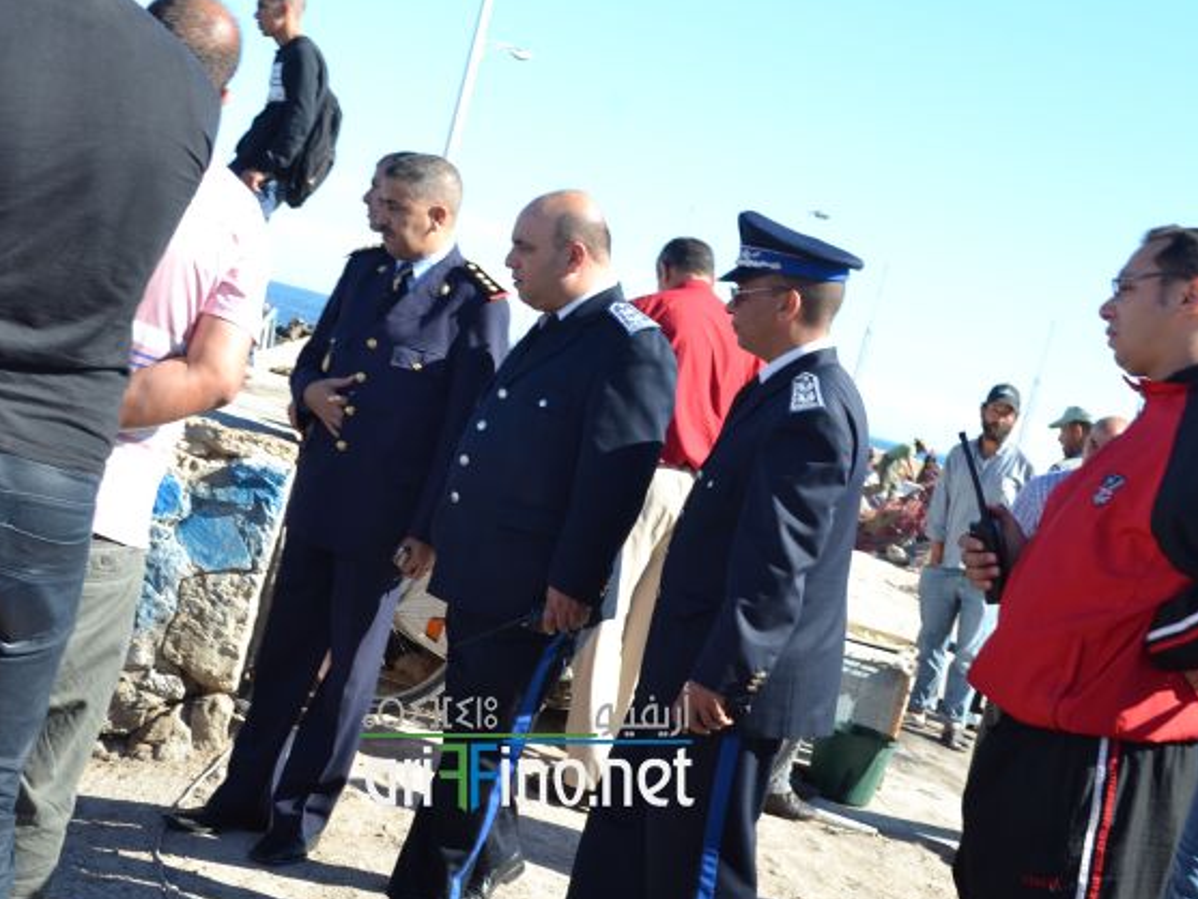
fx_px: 1835
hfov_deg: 36.1
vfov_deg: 27.5
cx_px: 531
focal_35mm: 53
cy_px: 452
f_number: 7.1
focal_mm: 32
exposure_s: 1/200
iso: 100
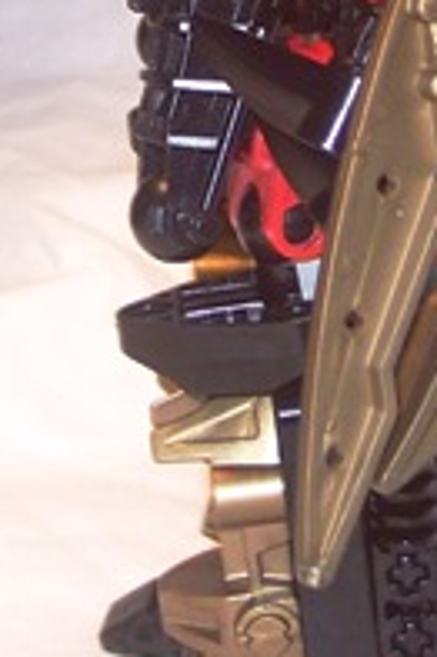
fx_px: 3447
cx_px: 395
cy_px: -123
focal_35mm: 189
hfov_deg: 7.2
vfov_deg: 10.7
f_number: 3.4
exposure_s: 1/60
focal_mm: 8.6
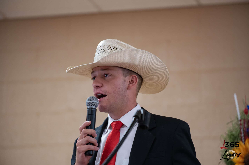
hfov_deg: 10.3
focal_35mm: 200
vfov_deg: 6.9
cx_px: 124
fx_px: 1382
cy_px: 82
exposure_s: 1/200
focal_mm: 200
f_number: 2.8
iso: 2000
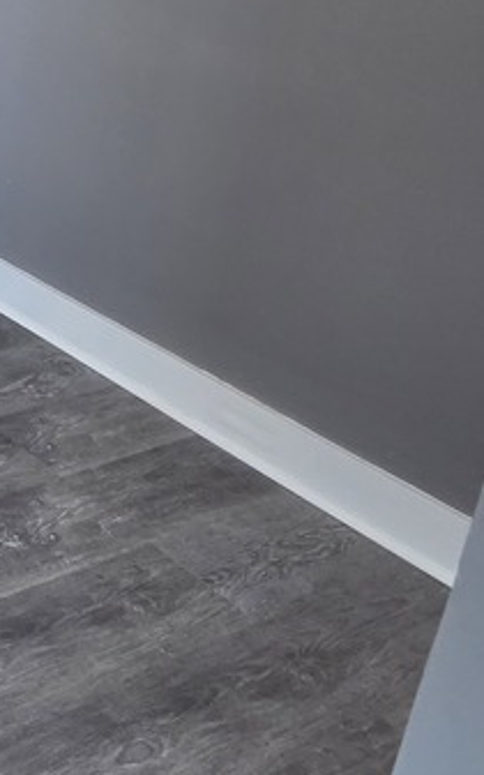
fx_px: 865
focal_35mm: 41
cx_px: -666
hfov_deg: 15.5
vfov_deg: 39.8
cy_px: -67
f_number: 2.2
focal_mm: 2.2
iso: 250
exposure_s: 1/60
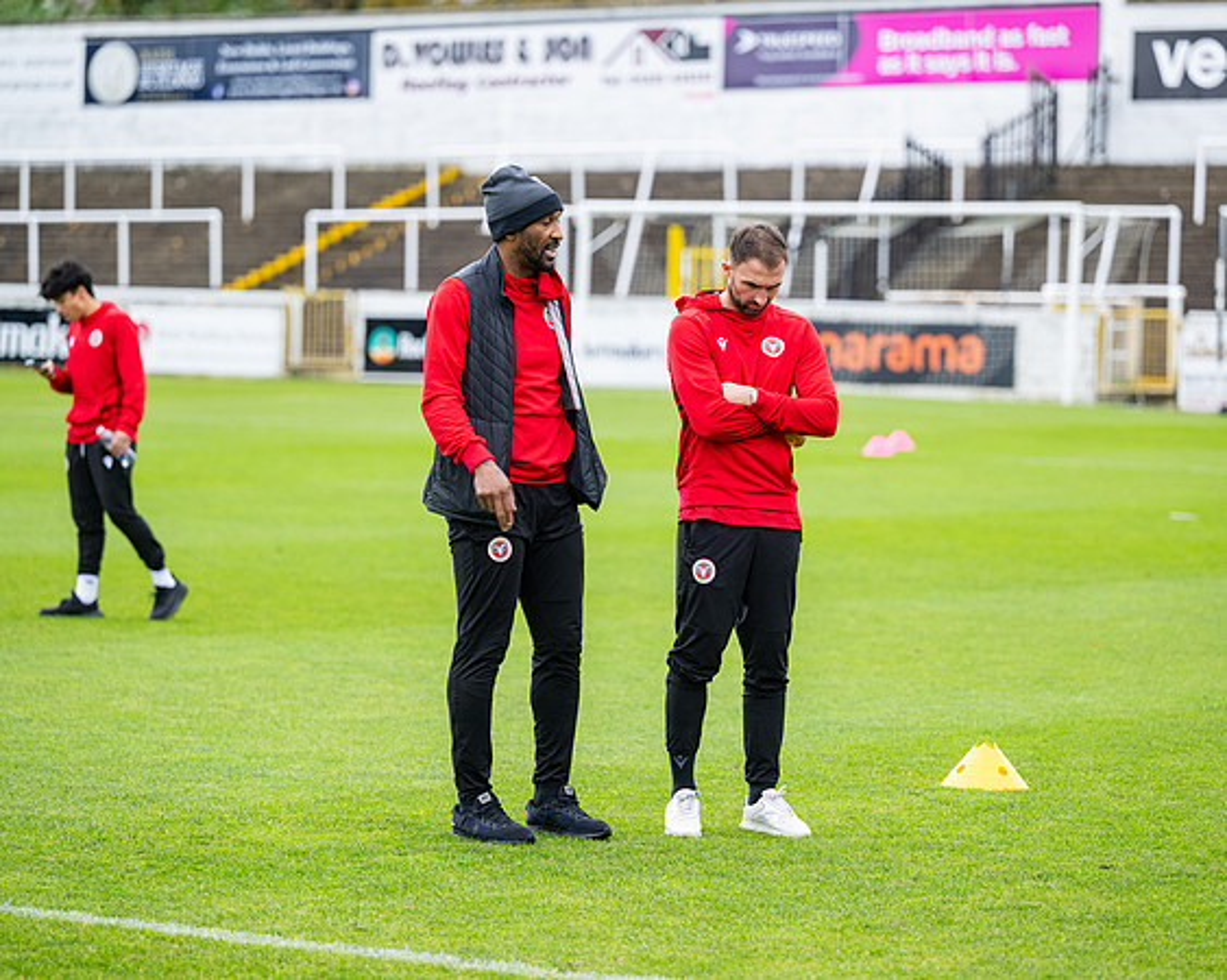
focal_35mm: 146
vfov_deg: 10.5
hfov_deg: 13.2
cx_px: 650
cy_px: 490
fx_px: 5315
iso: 250
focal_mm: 130
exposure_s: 1/250
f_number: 2.8
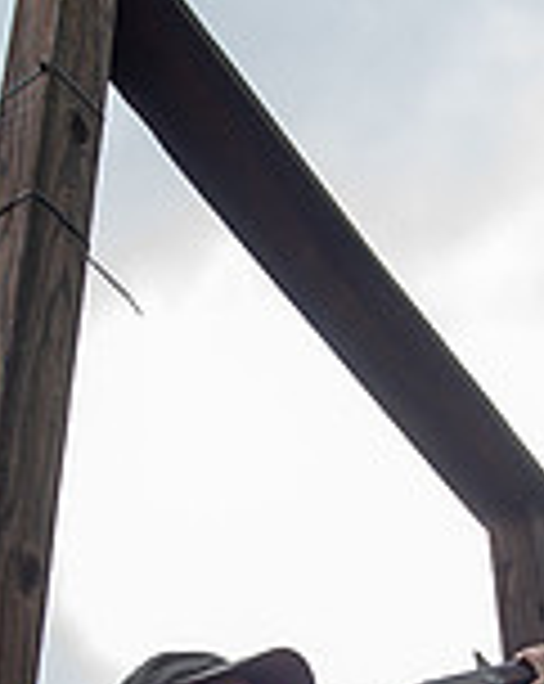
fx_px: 1736
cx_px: 342
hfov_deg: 17.8
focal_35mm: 86
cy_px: 684
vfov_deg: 21.5
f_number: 5.6
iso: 125
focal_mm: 24
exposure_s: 1/250
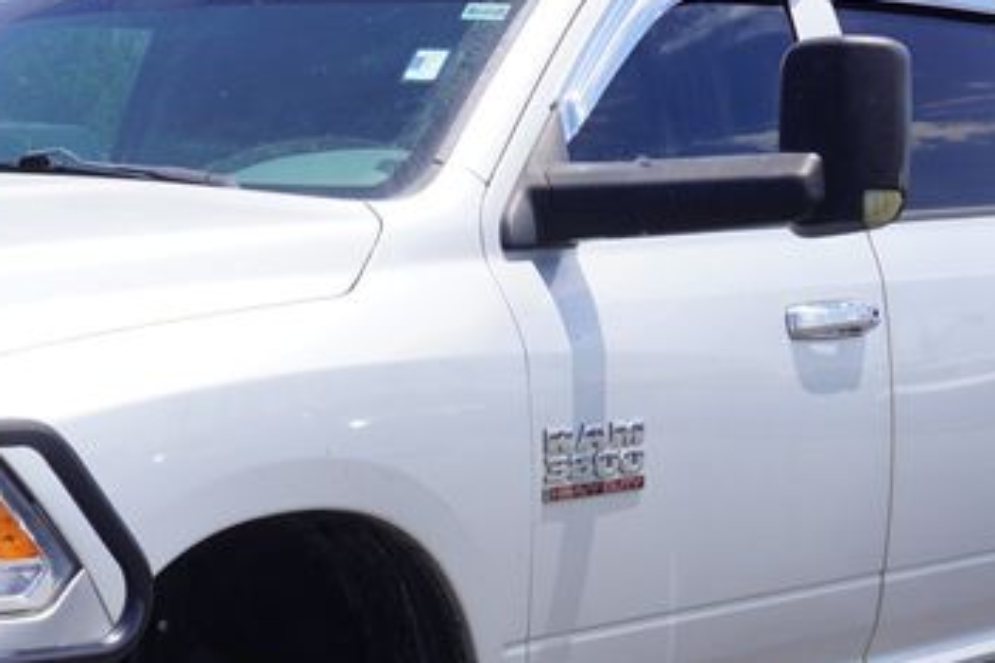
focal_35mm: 109
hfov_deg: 18.5
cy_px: 615
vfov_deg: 12.4
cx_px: 235
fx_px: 3025
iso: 100
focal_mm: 25
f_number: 10
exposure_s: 1/125
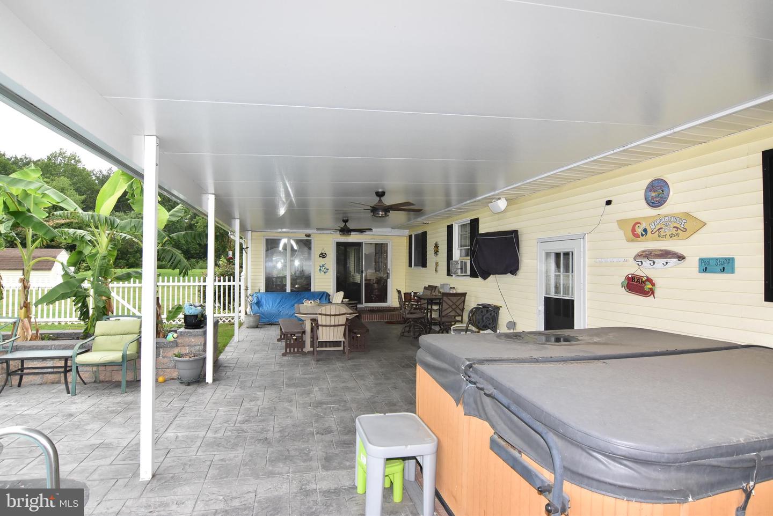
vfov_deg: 67.5
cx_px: 386
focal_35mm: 18
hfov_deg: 90.0
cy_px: 258
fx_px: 387
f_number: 9
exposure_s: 1/200
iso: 800
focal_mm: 12
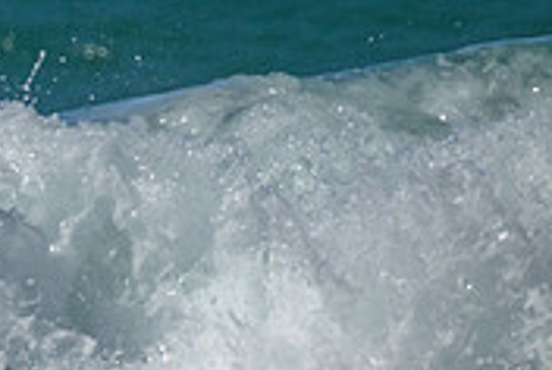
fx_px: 40394
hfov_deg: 0.8
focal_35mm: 2630
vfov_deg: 0.5
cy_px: 356
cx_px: -289
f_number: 11
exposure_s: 1/2000
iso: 1600
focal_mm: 800
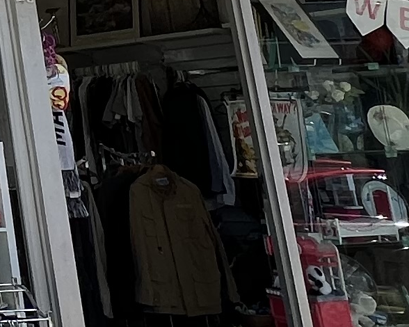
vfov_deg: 16.5
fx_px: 1053
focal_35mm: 87
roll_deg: +3.3
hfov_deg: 16.5
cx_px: -415
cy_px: -116
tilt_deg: +15.8
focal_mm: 1.57
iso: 32
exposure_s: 1/492
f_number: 1.8
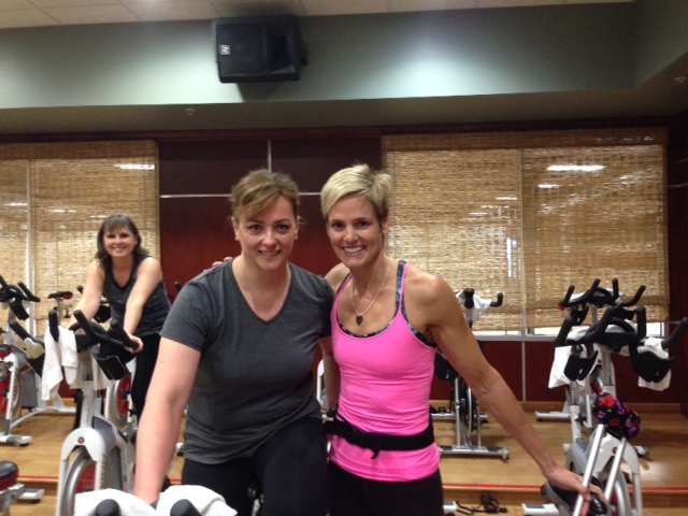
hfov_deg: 55.4
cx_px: 344
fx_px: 656
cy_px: 258
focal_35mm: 33
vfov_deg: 42.9
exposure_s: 1/20
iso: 320
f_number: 2.4
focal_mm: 4.12
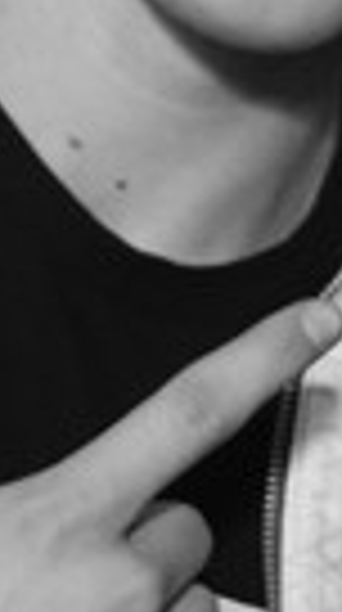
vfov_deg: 8.3
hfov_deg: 4.7
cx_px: 281
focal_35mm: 257
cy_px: -234
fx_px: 4164
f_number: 3.8
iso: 1600
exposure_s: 1/60
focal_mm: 22
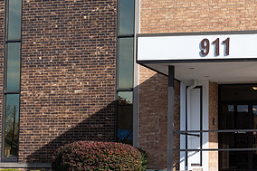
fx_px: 499
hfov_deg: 27.5
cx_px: 247
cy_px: 123
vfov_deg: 19.3
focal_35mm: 70
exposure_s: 1/250
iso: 100
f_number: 9
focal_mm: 24
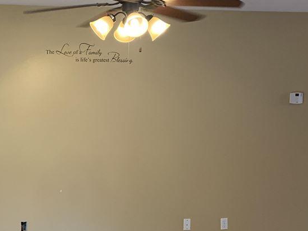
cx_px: 8
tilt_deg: -5.1
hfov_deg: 29.8
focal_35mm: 61
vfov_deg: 23.9
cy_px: 154
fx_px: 543
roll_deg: +0.0
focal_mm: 4.25
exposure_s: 1/60
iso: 160
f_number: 1.8
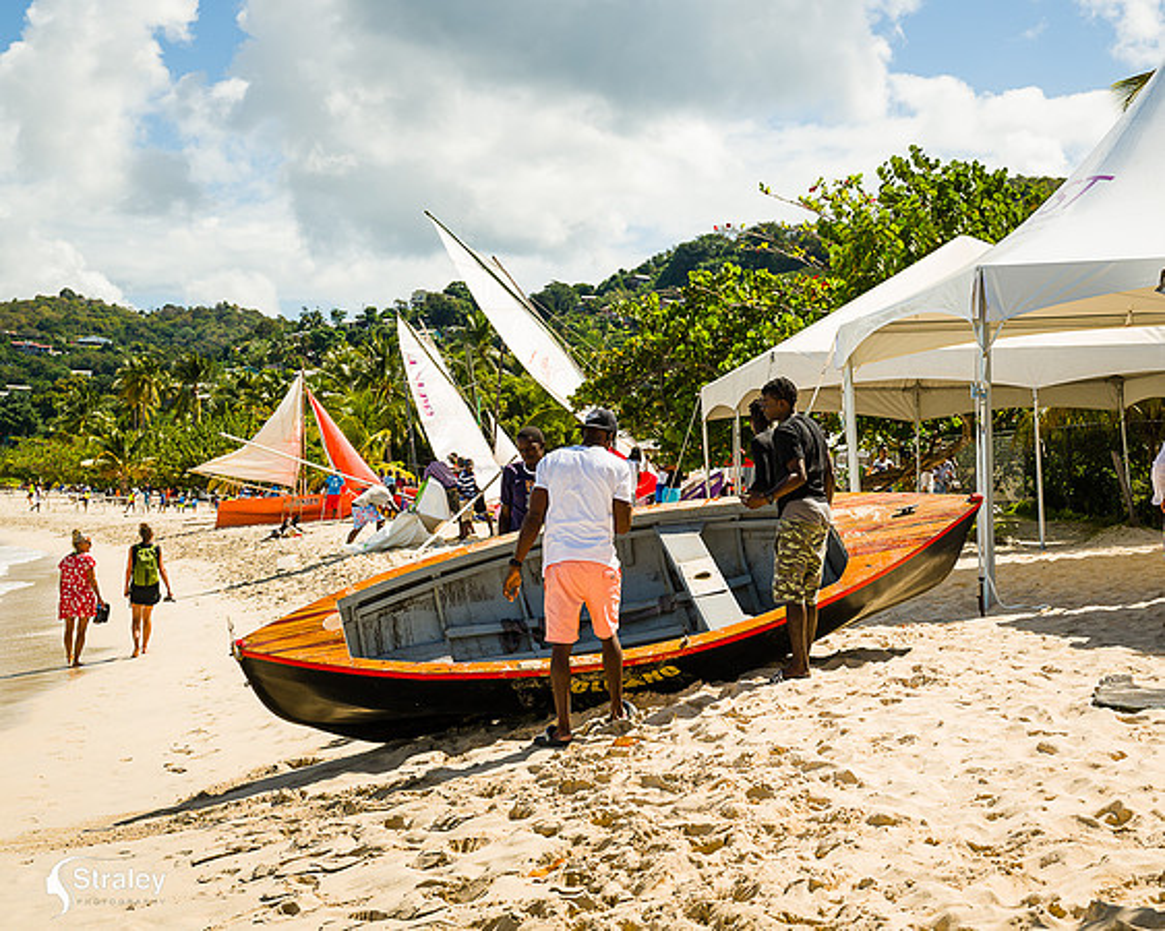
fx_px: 2115
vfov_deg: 24.8
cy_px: 441
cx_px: 832
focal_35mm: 61
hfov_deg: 30.4
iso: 72
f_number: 6.3
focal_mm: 40
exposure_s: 1/320
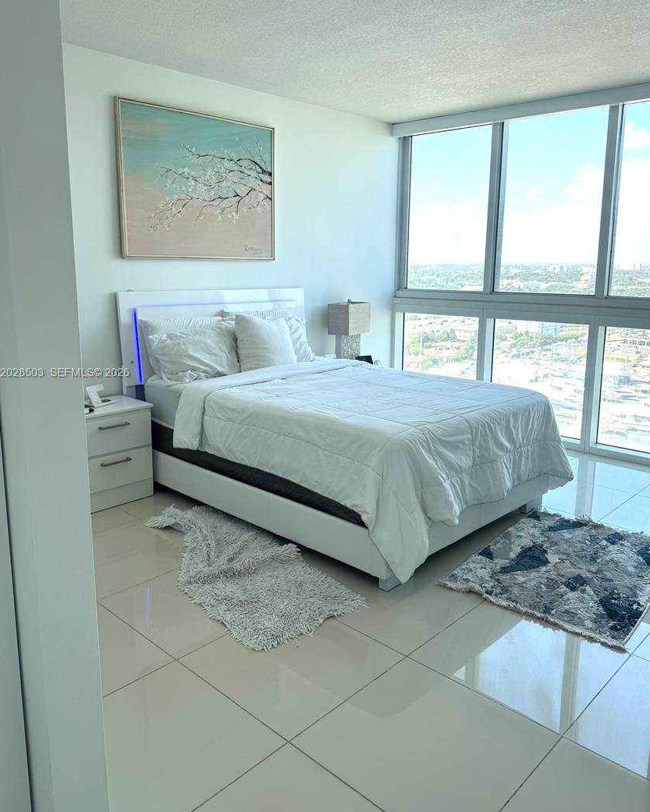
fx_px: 649
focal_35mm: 27
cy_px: 374
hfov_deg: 53.2
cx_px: 336
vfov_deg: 64.0
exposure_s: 1/518
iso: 80
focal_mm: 6.76
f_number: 1.78
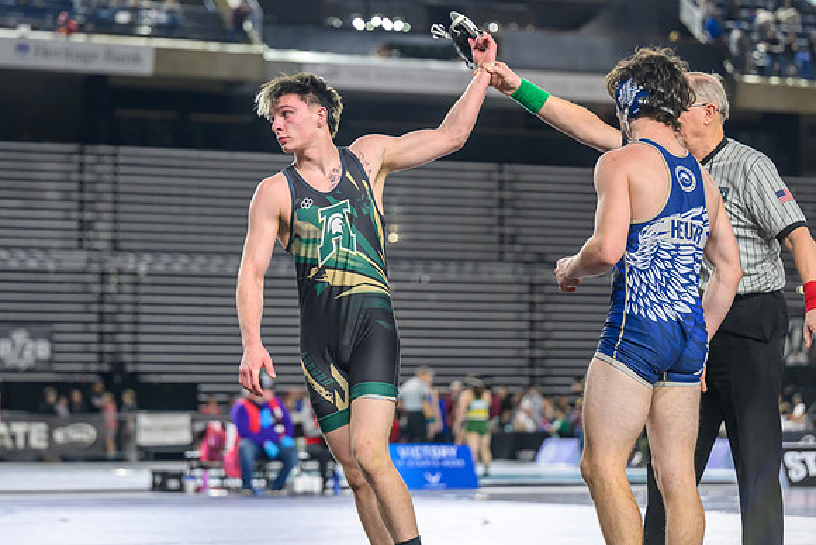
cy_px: 220
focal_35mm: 111
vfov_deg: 12.4
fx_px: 2509
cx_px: 350
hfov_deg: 18.5
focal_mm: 92
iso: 2500
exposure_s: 1/800
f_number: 2.8
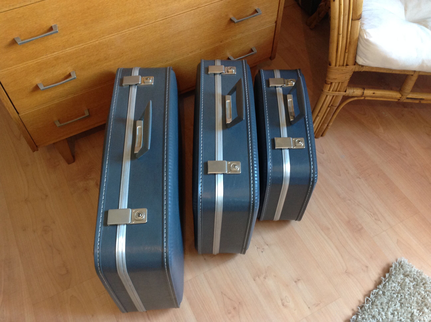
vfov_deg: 40.6
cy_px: 161
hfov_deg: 52.7
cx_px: 216
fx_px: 435
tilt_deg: -55.8
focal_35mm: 35
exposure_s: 1/15
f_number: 2.4
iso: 160
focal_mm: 4.28
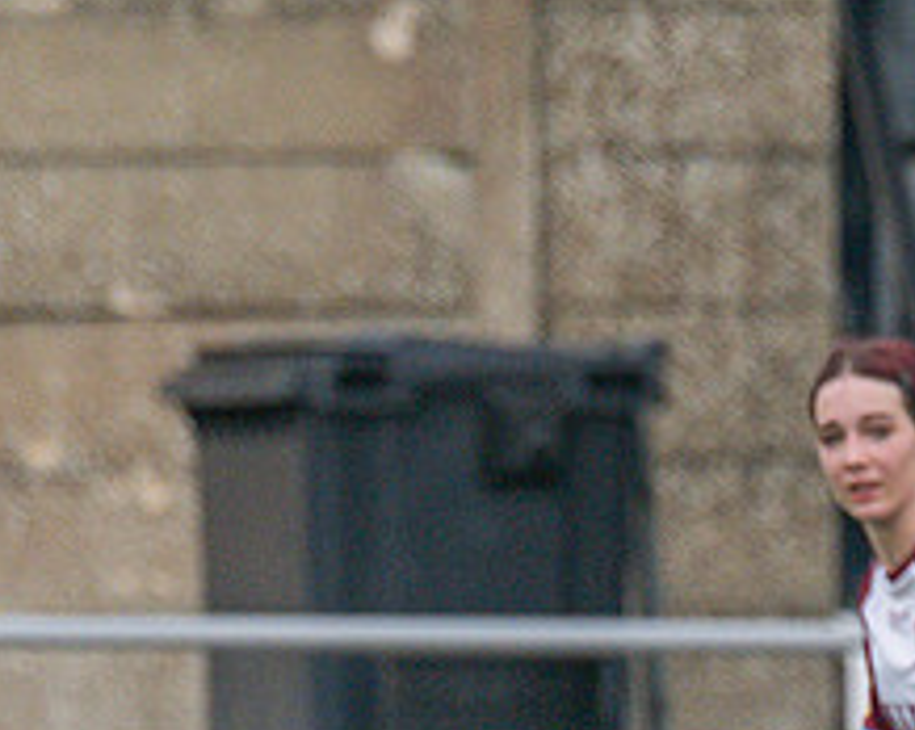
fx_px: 64800
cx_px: 1501
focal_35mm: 2395
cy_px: 1529
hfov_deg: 0.8
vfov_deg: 0.6
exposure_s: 1/1000
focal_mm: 300
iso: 500
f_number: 4
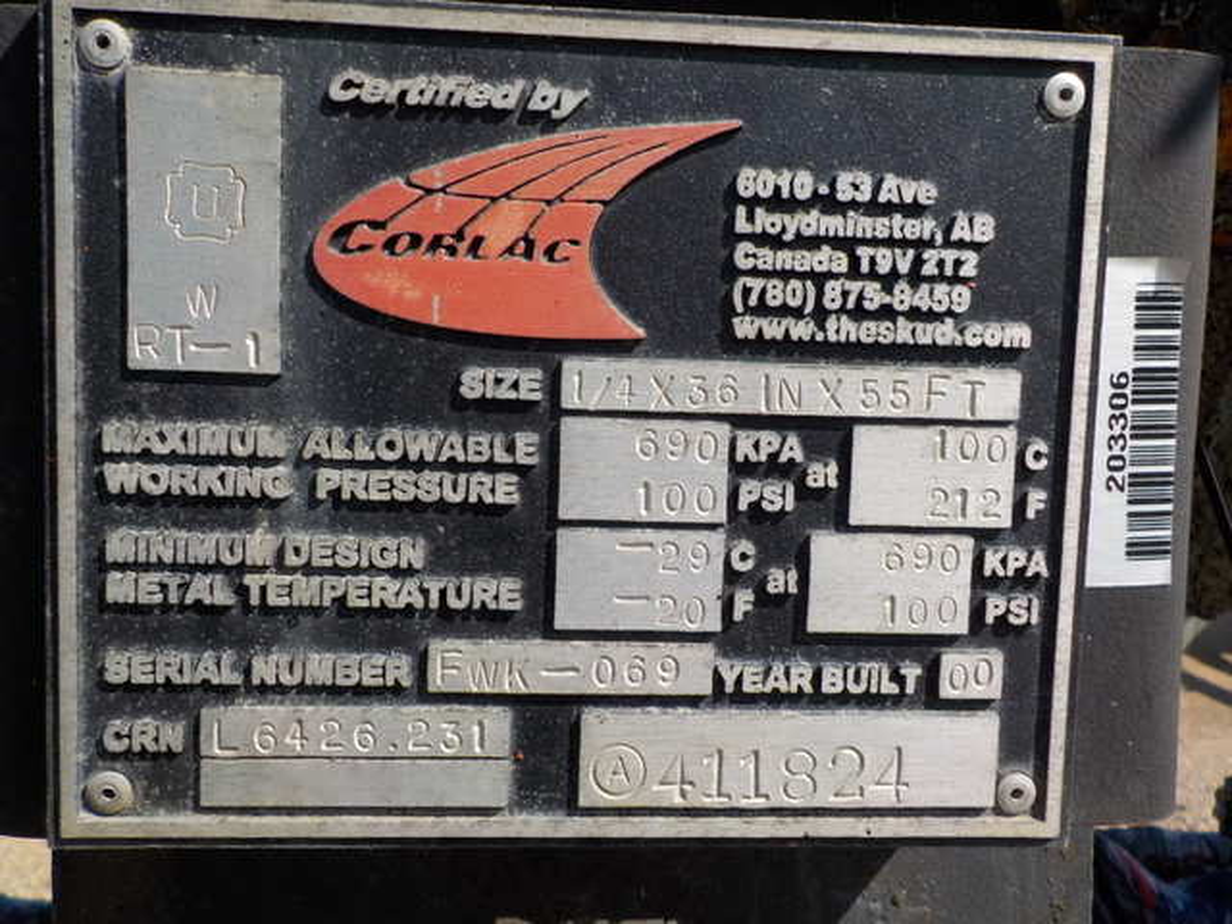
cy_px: 462
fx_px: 1068
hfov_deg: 60.0
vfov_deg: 46.8
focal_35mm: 30
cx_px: 616
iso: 125
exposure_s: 1/1250
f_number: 3.3
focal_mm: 4.1
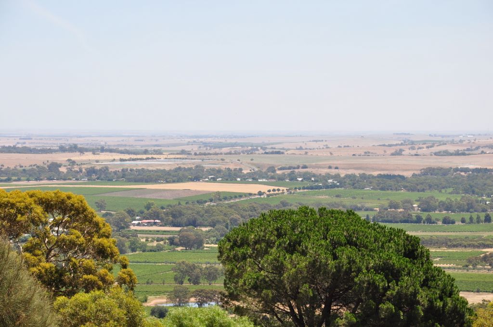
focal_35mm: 138
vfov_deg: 9.9
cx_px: 246
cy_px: 164
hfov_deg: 14.9
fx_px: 1887
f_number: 10
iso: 200
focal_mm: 92
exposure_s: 1/250
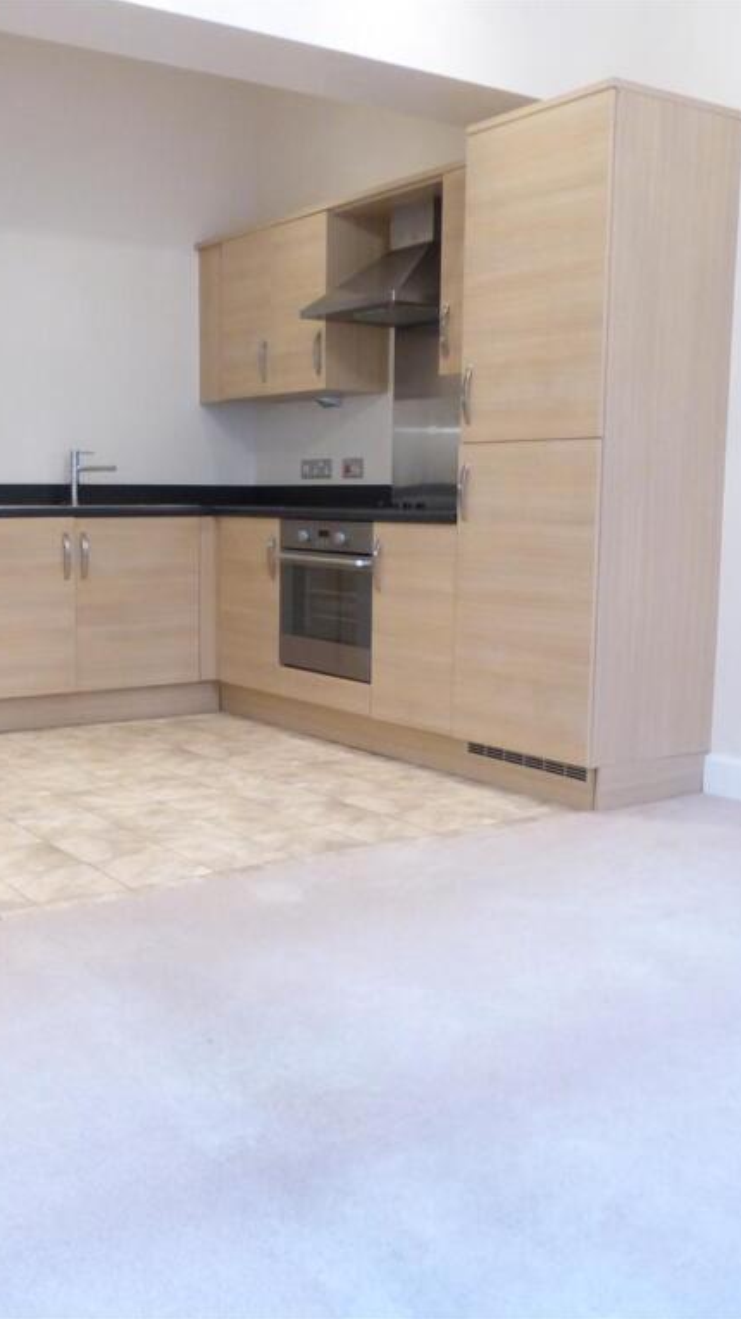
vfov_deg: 56.6
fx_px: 1223
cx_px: 229
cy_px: 659
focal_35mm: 35
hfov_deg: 33.3
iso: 400
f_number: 3.3
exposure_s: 1/20
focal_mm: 4.3
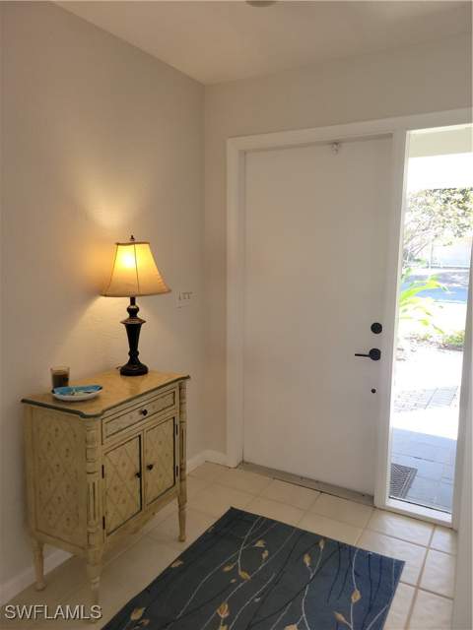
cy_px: 315
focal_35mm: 26
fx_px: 474
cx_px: 236
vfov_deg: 67.3
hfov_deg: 53.1
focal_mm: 5.4
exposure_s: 1/120
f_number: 1.8
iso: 80
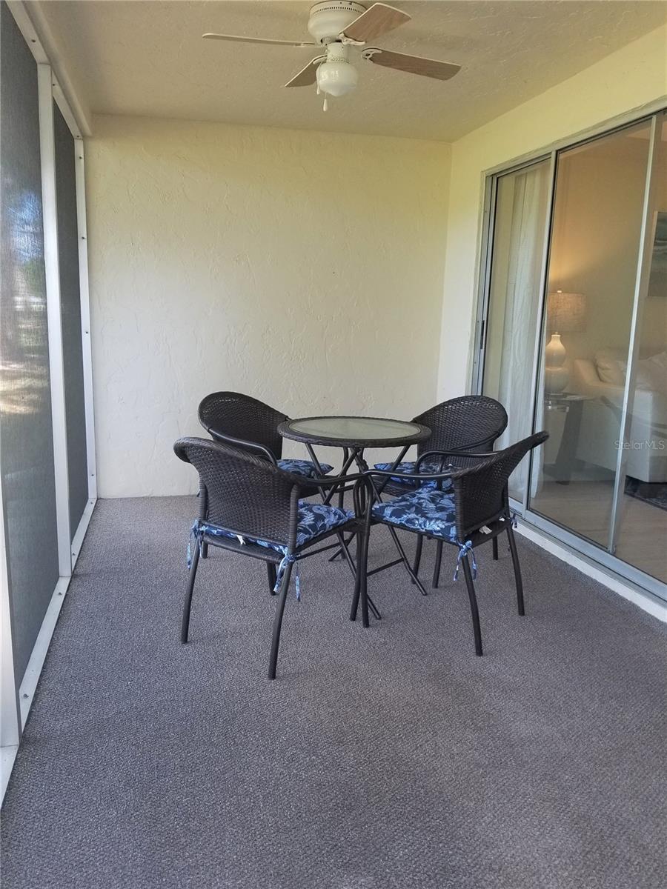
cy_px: 444
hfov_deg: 53.1
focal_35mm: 26
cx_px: 334
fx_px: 668
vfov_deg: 67.3
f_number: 1.7
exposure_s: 1/120
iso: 100
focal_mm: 4.3
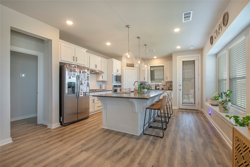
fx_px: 104
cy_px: 84
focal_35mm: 15
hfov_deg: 100.4
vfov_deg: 77.3
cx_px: 125
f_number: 8
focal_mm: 10
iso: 100
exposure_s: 1/6
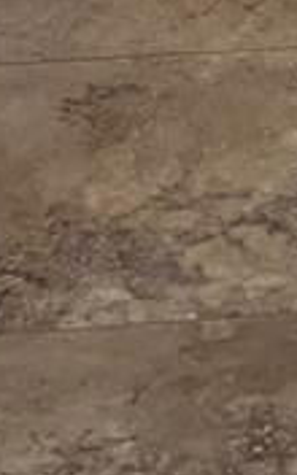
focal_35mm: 188
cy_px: -823
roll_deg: +1.2
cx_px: 659
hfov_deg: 6.7
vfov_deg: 9.4
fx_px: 2435
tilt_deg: -9.3
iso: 200
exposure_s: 1/60
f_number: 1.6
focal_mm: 5.96
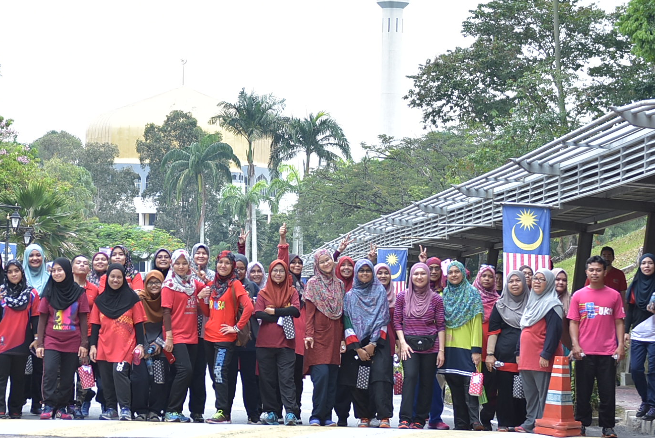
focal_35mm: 131
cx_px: 183
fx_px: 2385
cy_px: 194
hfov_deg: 15.6
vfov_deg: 10.5
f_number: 2.8
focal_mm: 40
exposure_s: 1/500
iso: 200
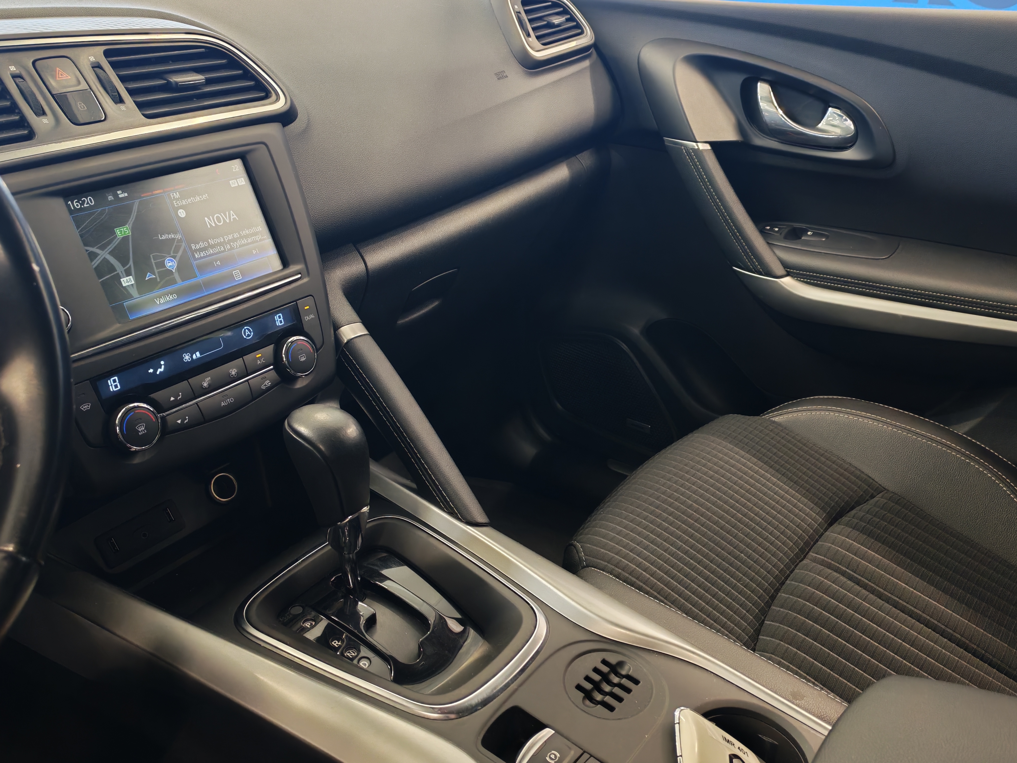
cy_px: 382
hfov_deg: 55.4
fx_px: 970
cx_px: 508
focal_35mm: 33
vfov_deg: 42.9
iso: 1000
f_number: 1.9
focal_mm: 6.12
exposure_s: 1/50
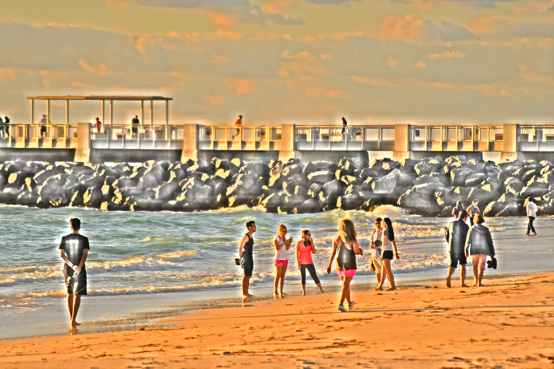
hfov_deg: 6.9
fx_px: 4616
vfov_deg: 4.6
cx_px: 277
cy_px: 184
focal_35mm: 300
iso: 2000
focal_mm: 200
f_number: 5.6
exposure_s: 1/8000
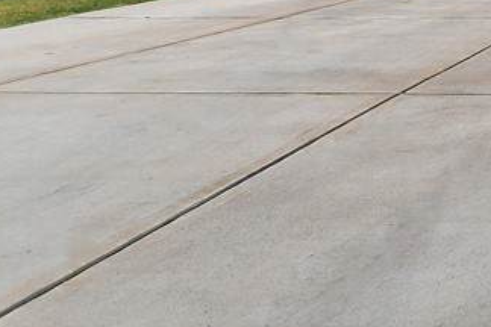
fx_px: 777
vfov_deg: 21.9
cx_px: 782
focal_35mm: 57
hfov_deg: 24.6
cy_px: -70
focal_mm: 11.5
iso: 100
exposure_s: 1/800
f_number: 4
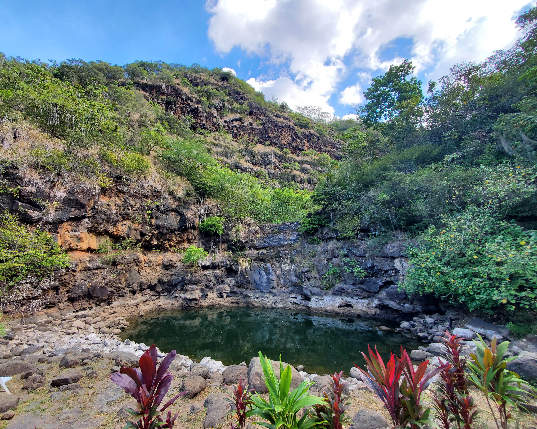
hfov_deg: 100.4
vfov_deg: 88.0
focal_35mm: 14
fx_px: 222
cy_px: 218
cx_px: 242
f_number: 2.2
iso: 50
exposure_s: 1/199
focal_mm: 1.8
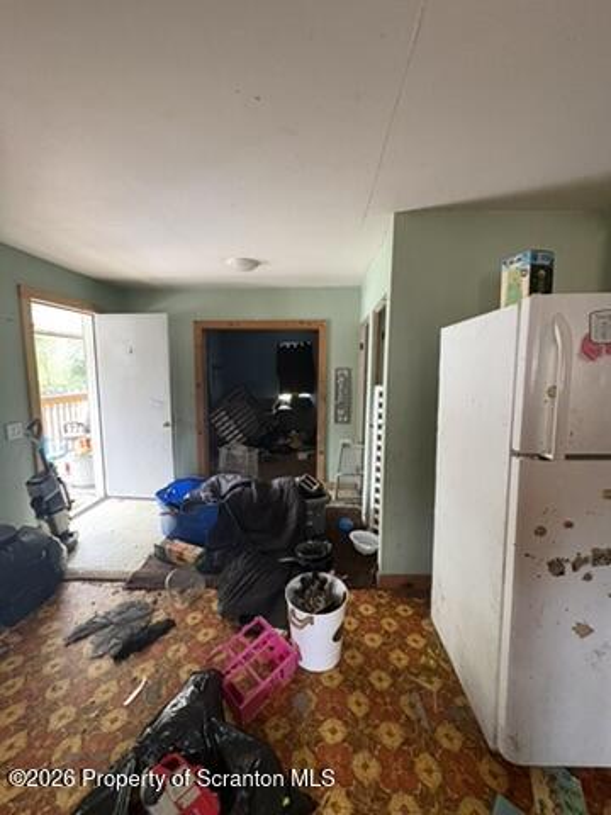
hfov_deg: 85.7
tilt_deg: -5.7
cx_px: 306
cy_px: 408
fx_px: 329
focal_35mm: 14
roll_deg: +0.3
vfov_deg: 102.1
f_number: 2.2
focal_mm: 2.22
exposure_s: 1/40
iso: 1000
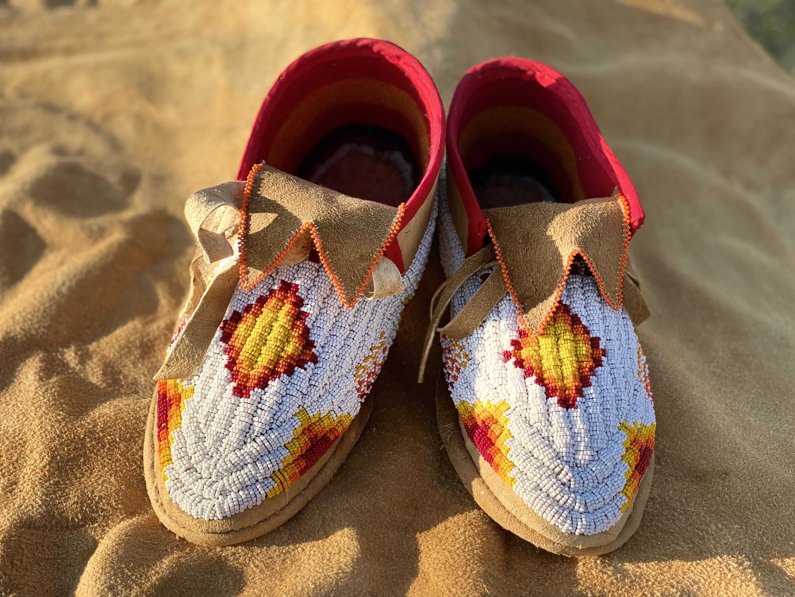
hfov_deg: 36.8
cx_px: 398
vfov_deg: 28.0
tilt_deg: -35.4
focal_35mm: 52
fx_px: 1194
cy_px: 298
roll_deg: -1.7
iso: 20
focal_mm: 6
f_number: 2
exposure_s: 1/480
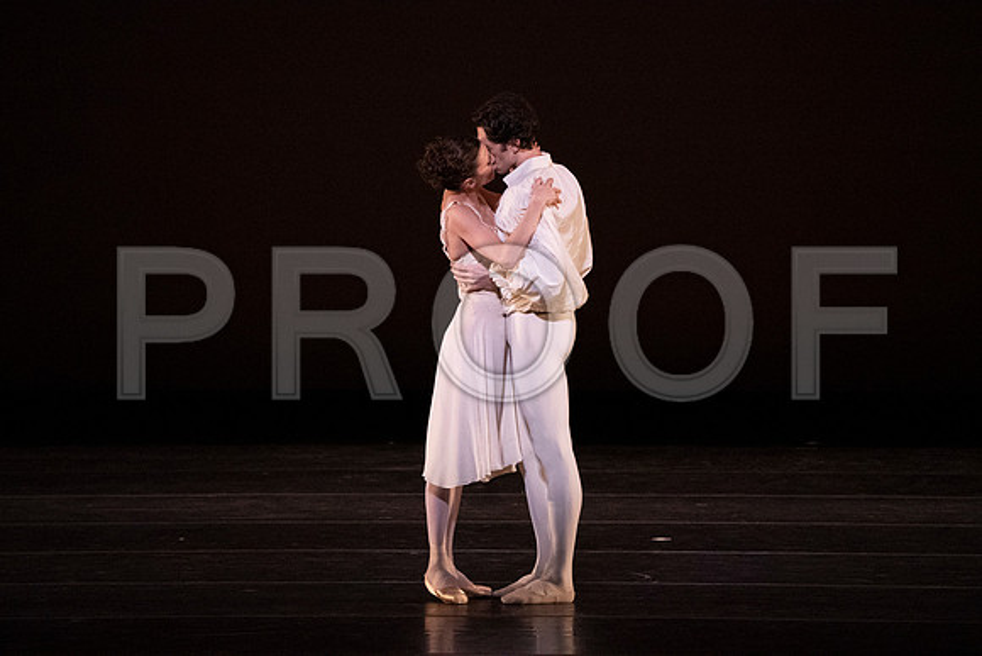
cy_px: 328
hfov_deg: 5.3
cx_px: 491
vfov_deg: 3.5
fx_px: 10668
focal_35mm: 391
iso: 20000
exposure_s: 1/400
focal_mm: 391
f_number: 7.1
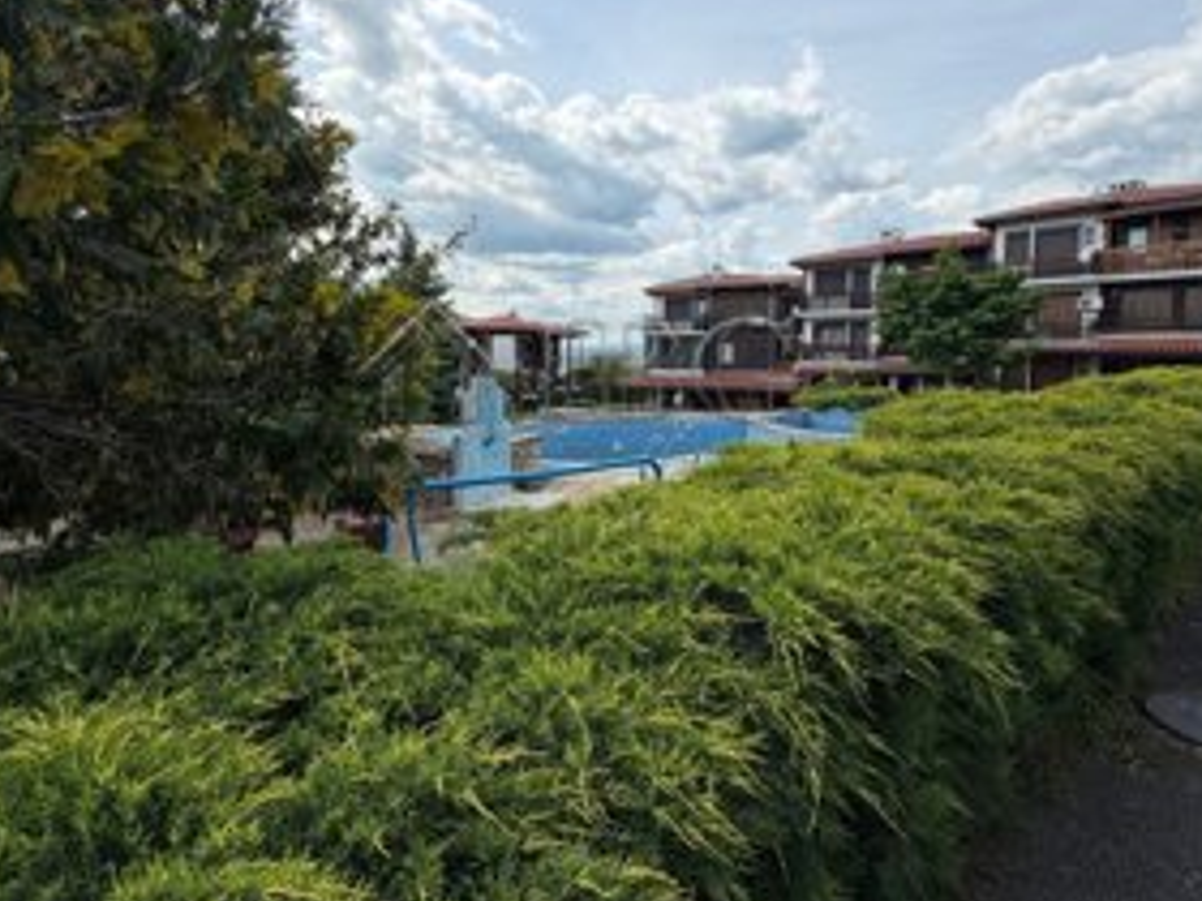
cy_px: 382
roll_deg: +0.3
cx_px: 580
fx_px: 625
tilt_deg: -2.2
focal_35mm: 18
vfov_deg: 71.2
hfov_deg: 87.7
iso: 20
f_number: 2.2
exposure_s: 1/809
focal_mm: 2.22
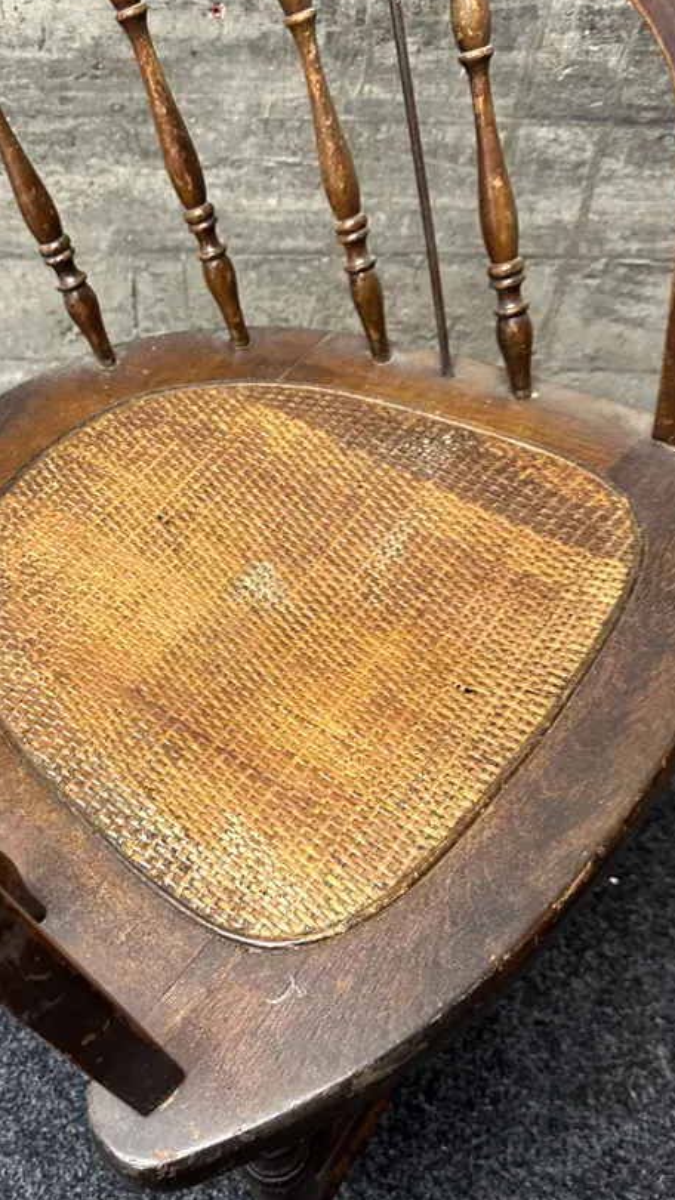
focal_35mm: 33
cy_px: 650
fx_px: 1050
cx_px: 212
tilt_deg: -55.5
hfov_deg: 35.2
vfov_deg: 59.4
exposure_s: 1/50
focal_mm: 6.86
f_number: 1.78
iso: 250
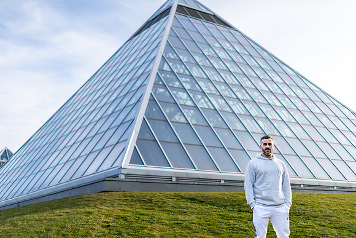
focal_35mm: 50
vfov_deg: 27.0
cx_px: 178
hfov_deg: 39.6
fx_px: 495
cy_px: 119
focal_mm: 50
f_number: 1.8
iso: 100
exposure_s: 1/1600
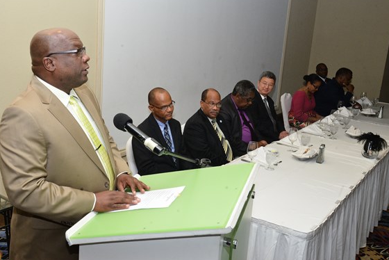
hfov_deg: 48.3
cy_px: 117
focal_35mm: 40
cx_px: 172
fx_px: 432
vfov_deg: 33.4
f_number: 10
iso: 3200
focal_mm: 35
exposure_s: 1/60
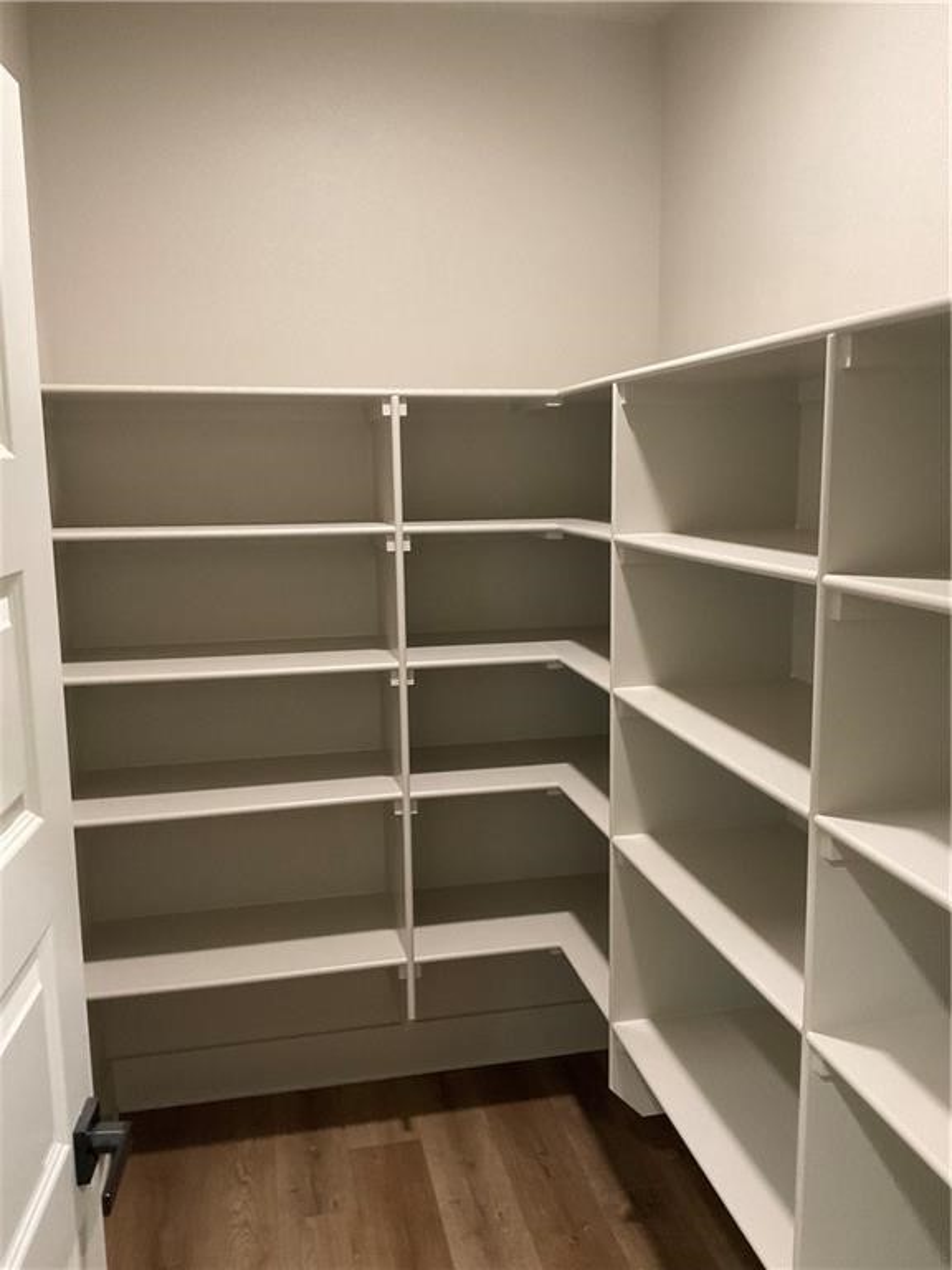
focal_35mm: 29
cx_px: 476
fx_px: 1063
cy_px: 635
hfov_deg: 48.2
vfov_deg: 61.7
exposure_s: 1/60
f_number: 1.8
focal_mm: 3
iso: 200
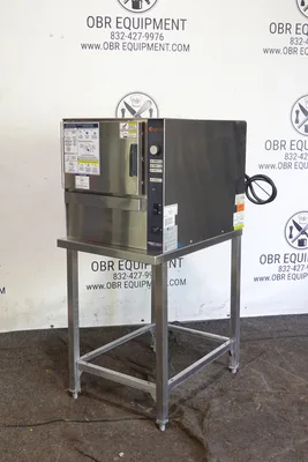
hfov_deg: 31.9
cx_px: 154
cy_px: 231
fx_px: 538
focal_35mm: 42
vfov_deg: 46.4
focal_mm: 15.59
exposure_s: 1/20
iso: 400
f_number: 4
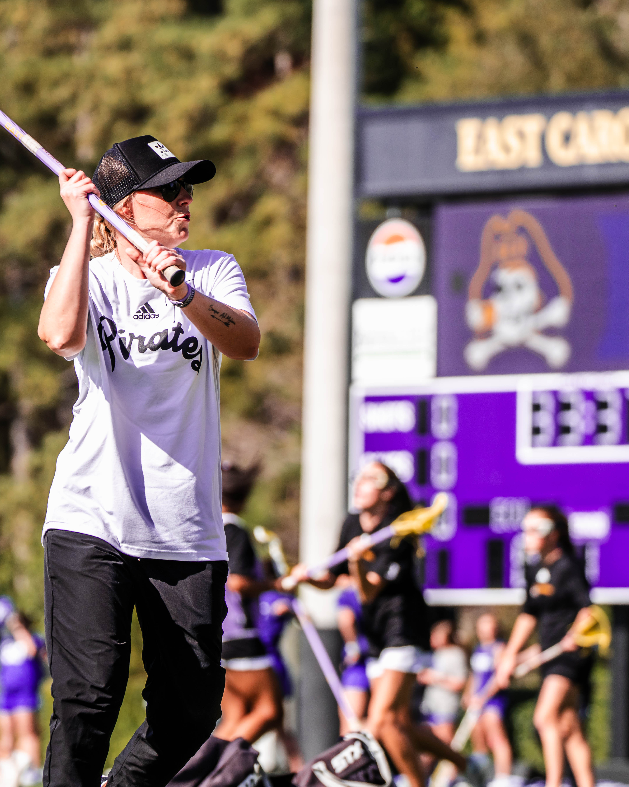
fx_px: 9867
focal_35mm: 424
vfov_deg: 4.6
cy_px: 466
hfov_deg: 3.7
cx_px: 163
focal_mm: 235
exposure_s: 1/800
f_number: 5.6
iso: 100
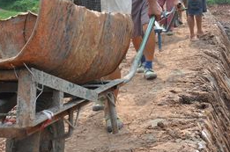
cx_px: 180
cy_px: 26
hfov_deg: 27.6
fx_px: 459
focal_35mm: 72
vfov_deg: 18.7
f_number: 6.7
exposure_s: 1/180
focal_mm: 25
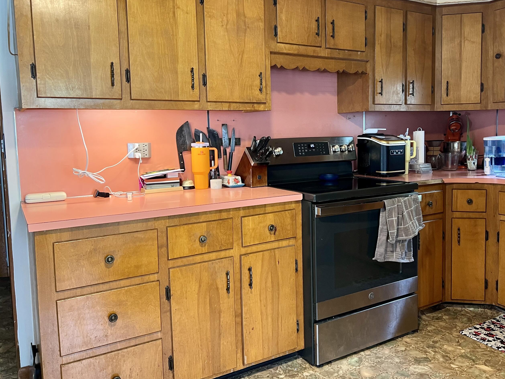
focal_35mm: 31
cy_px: 163
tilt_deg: -5.4
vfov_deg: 45.3
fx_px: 452
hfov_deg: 58.1
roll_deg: +1.5
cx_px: 288
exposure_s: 1/60
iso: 160
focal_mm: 5.7
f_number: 1.5
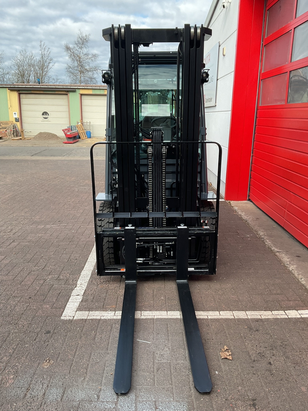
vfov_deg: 61.7
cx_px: 154
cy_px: 206
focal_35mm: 29
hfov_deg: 48.2
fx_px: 344
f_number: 1.8
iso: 16
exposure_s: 1/355
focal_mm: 3
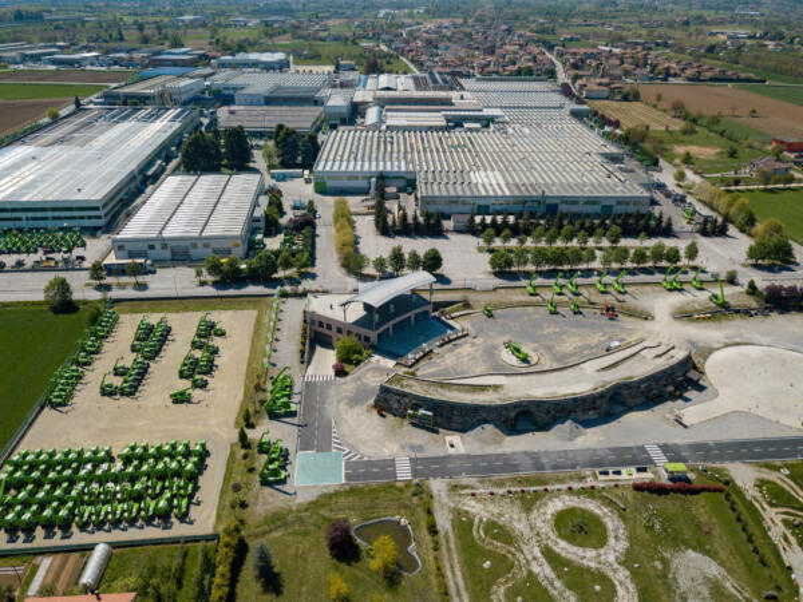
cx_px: 402
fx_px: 603
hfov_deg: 67.3
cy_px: 301
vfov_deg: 53.1
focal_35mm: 26
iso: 100
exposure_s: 1/1600
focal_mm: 4.73
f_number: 2.2
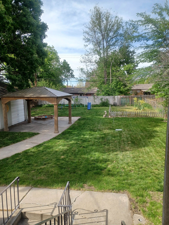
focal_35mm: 25
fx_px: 163
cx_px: 84
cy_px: 112
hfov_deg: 54.9
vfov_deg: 69.4
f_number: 1.8
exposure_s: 1/285
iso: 32
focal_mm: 4.6
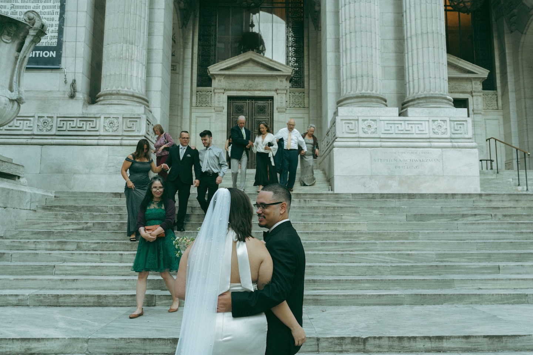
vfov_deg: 43.6
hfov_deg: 61.9
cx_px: 266
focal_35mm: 30
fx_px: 444
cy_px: 178
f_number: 4.5
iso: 1250
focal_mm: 30
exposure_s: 1/640
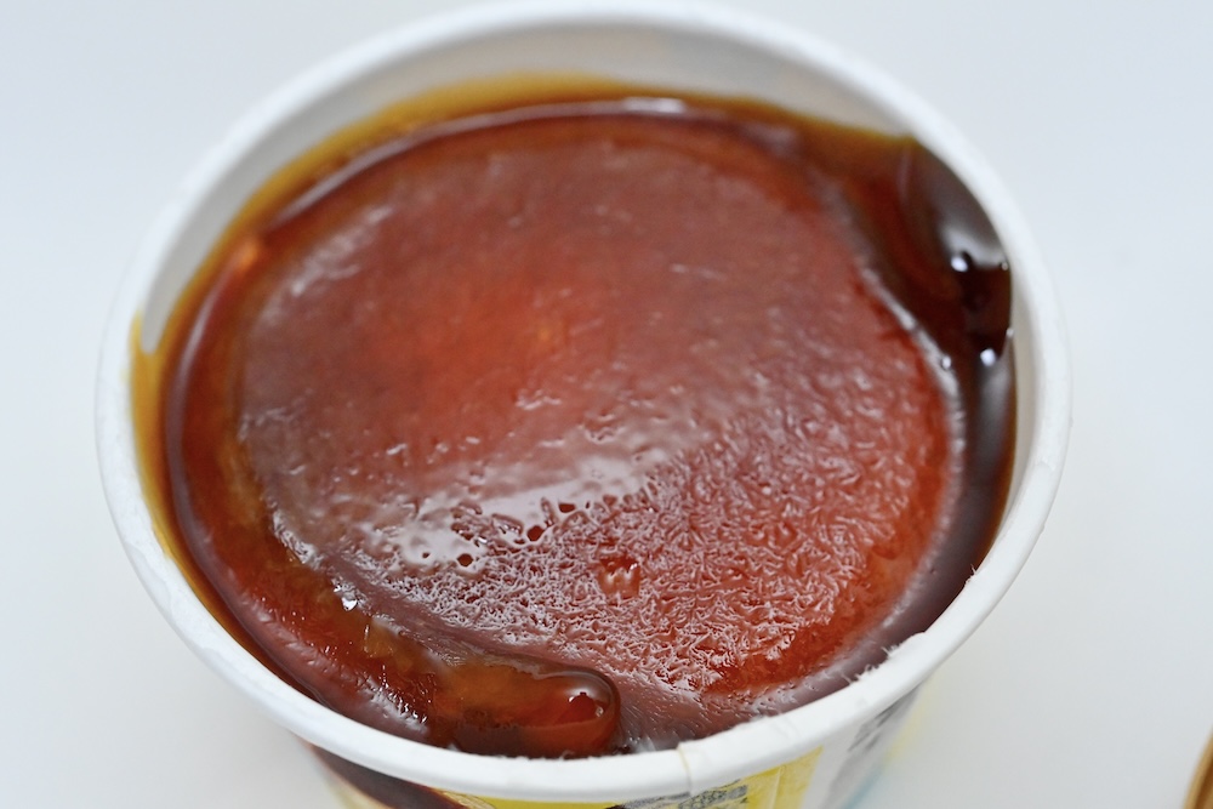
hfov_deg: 33.4
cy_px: 404
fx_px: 2022
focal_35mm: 60
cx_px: 606
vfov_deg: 22.6
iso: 6400
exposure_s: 1/200
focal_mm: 60
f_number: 10
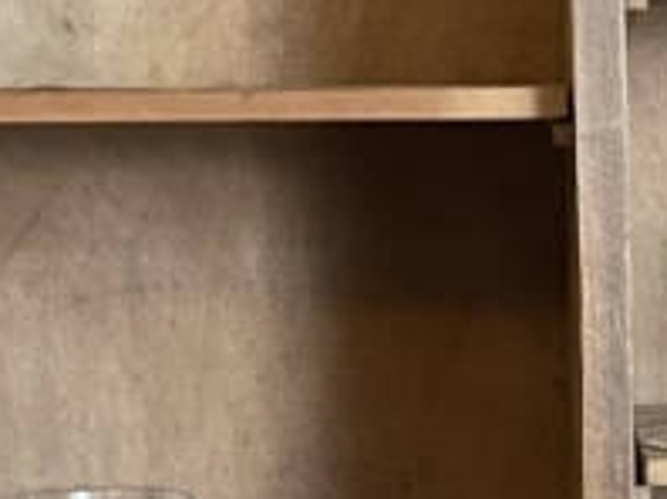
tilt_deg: -6.9
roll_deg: +0.9
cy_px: 420
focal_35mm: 159
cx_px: 702
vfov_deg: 9.3
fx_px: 3060
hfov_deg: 12.3
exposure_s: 1/50
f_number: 1.6
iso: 400
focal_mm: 4.2
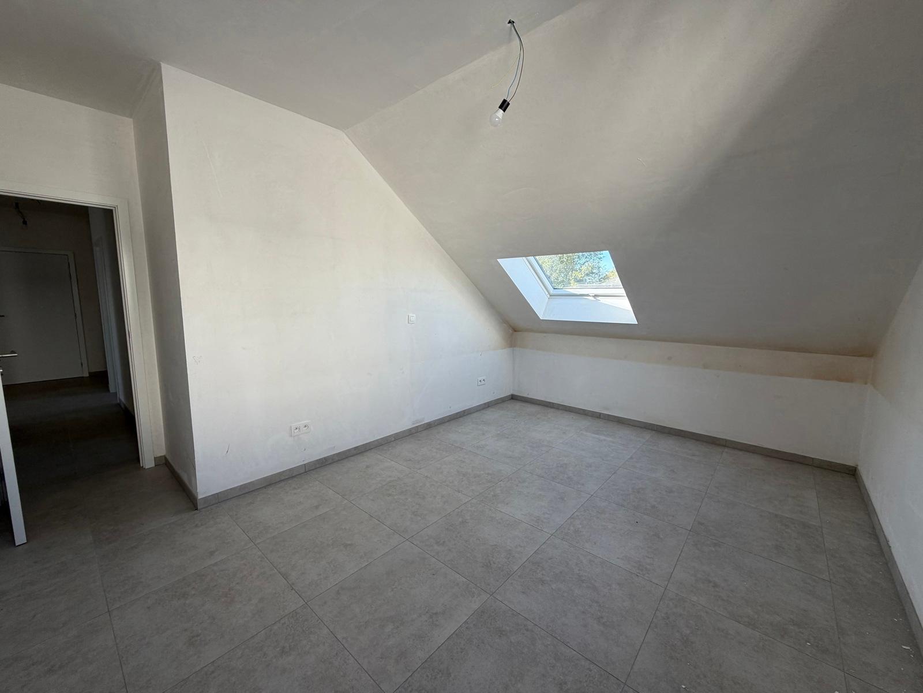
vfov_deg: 85.7
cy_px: 346
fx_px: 373
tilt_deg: -7.5
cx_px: 462
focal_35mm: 14
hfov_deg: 102.1
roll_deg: -0.3
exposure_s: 1/121
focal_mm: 2.22
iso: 50
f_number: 2.2
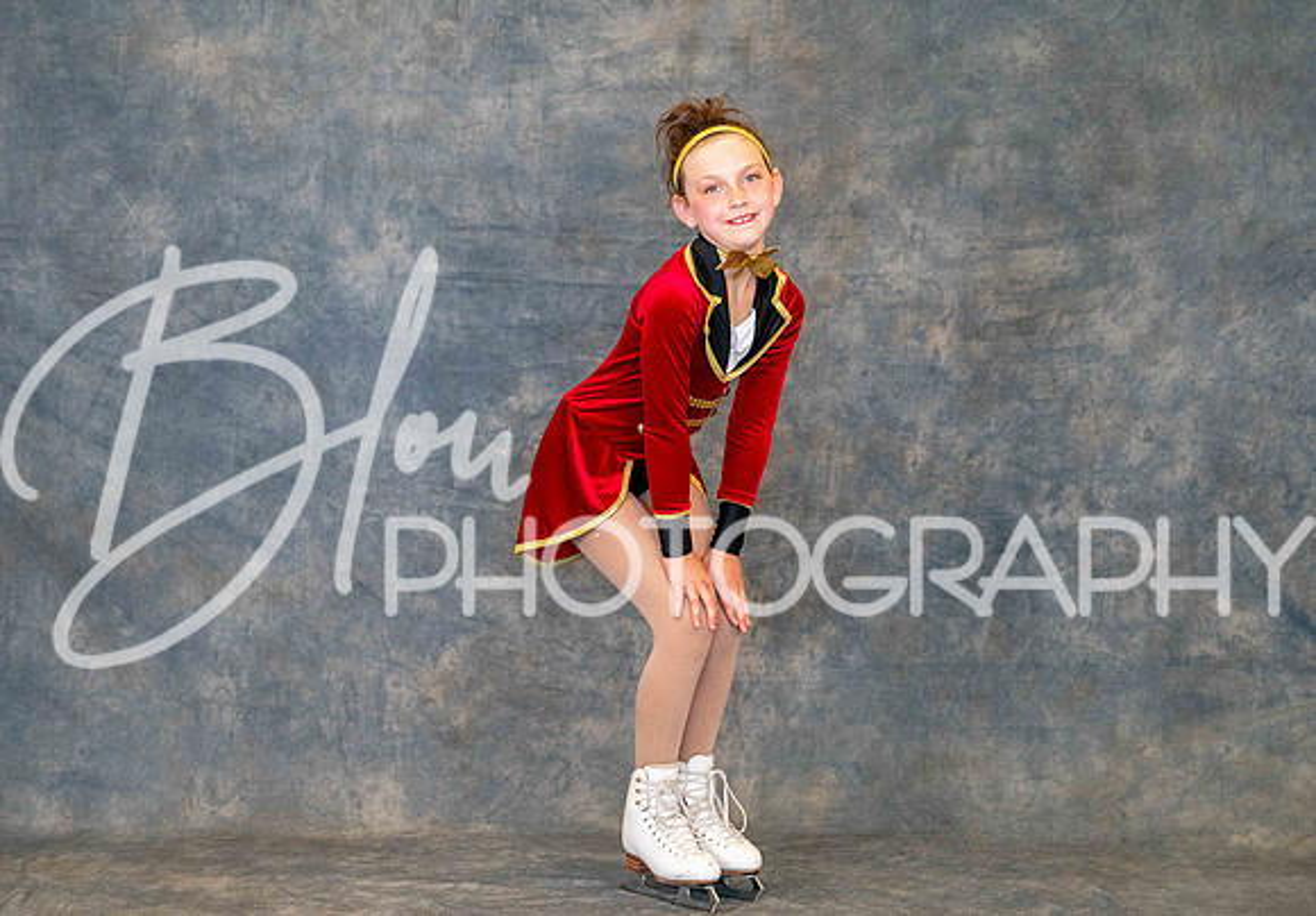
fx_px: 3808
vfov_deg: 13.7
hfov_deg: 19.6
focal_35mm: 103
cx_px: 509
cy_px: 379
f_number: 4
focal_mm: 85
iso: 3200
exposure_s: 1/160
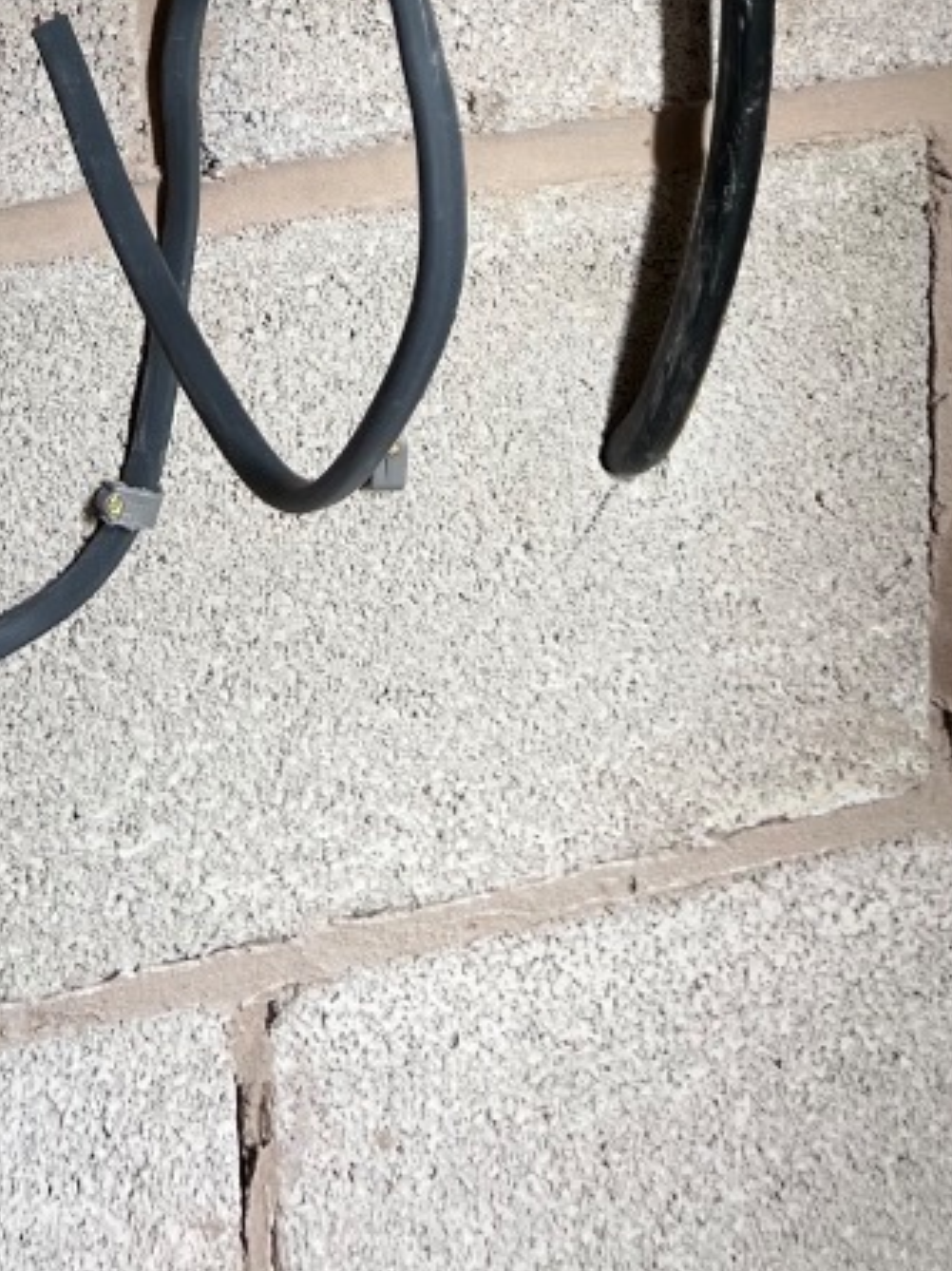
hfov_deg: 21.0
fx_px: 2569
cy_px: -382
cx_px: 499
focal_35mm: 70
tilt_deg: -8.8
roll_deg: +0.9
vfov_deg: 24.3
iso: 64
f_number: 1.5
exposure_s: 1/121
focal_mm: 5.7
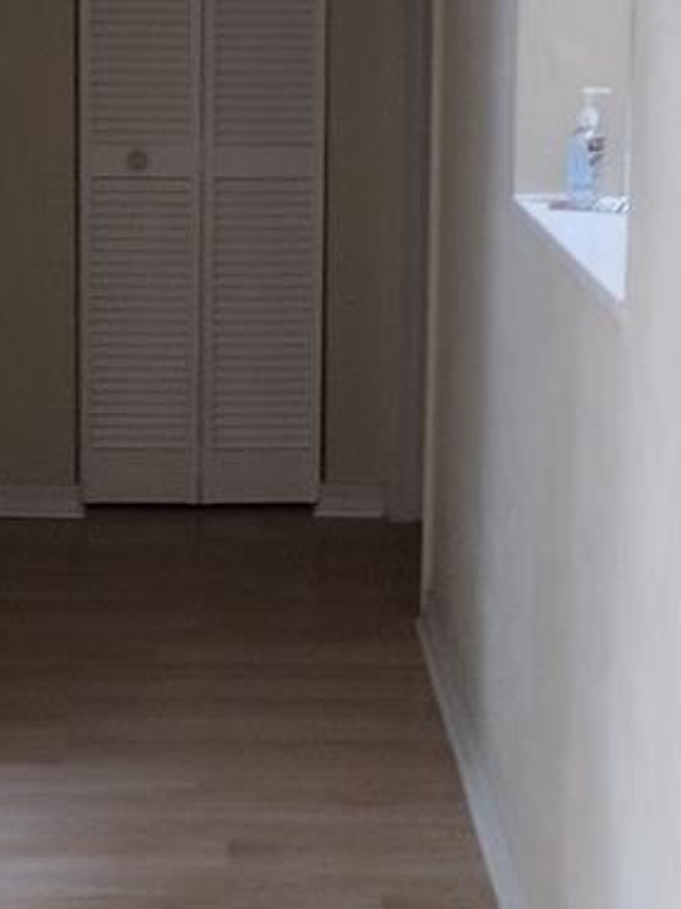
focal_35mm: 87
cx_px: 268
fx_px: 2282
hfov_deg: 17.0
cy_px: 154
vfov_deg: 22.1
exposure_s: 1/40
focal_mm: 4.71
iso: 434
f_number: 1.7
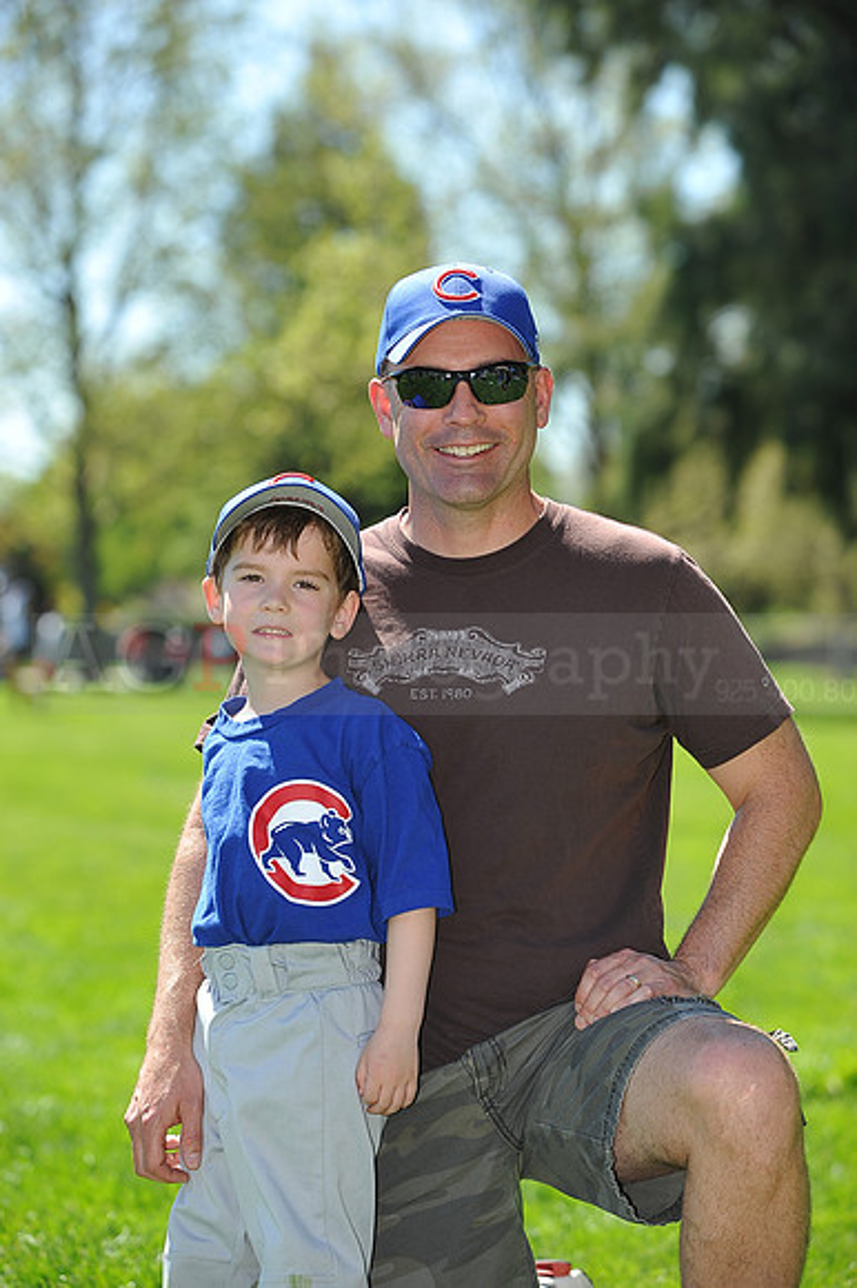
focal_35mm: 112
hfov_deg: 12.2
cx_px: 428
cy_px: 644
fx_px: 4004
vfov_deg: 18.3
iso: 200
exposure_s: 1/640
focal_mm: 112
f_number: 4.5
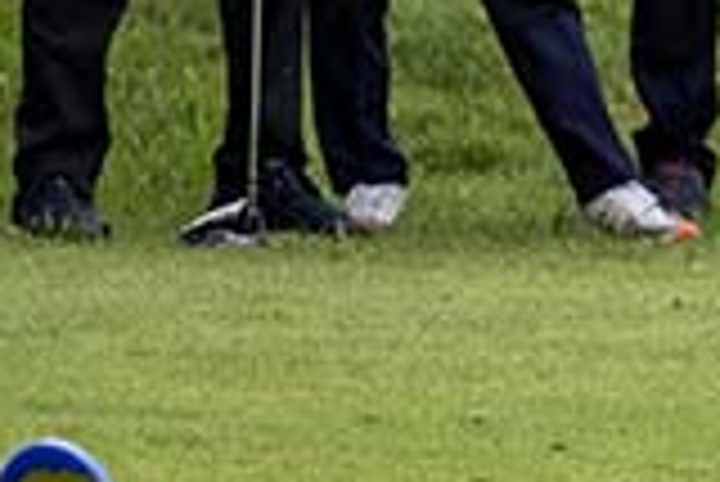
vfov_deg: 1.3
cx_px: 1904
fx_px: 21599
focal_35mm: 1079
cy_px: -833
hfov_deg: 1.9
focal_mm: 180
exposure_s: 1/3200
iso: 560
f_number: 2.8
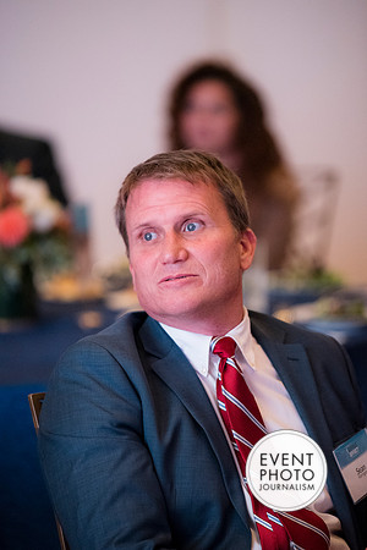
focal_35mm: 200
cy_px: 275
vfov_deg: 10.3
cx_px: 184
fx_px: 3058
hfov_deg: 6.9
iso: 6400
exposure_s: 1/125
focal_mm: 200
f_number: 2.8
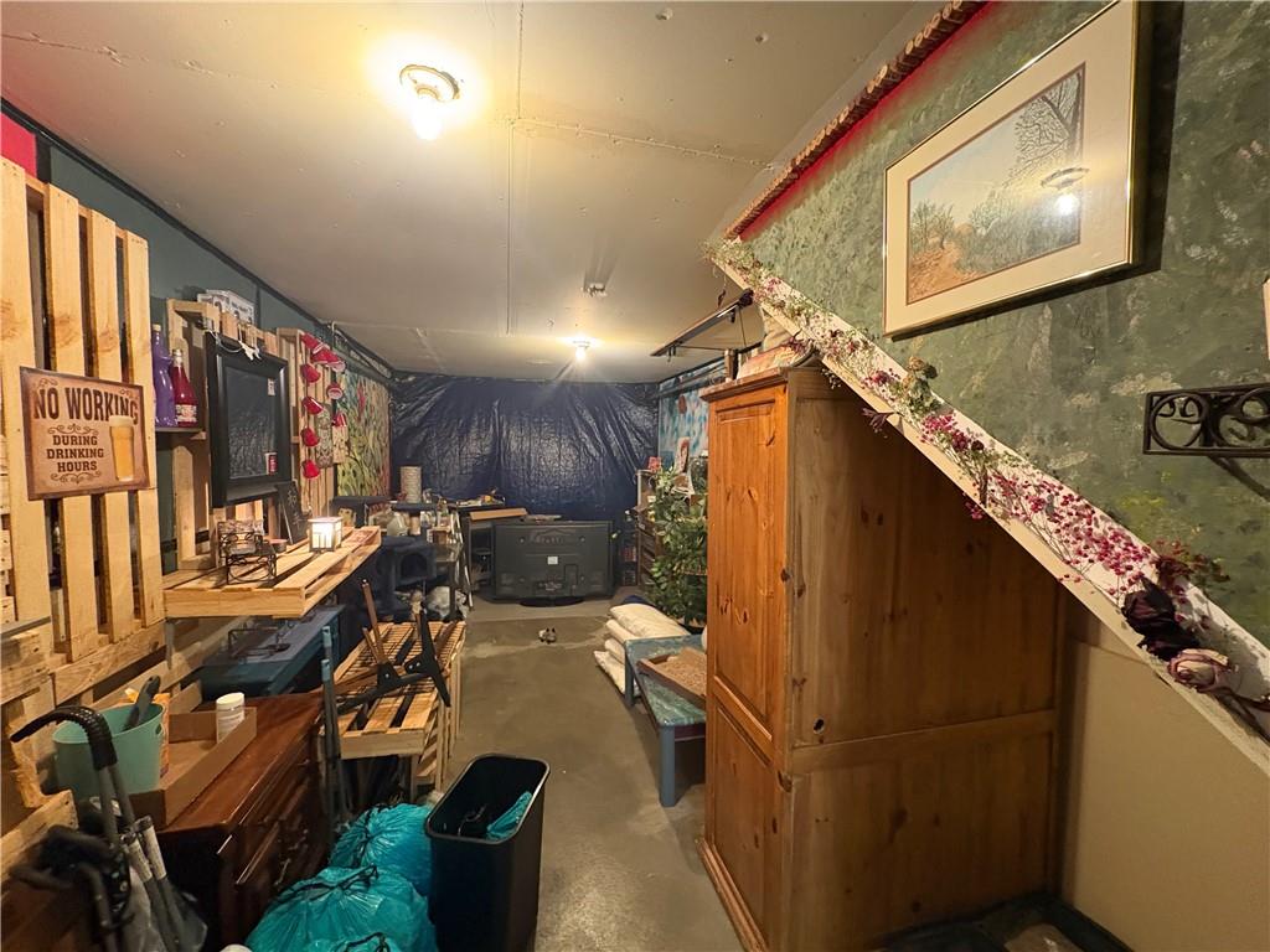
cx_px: 635
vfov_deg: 85.7
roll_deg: -0.4
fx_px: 514
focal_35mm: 14
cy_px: 476
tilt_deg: -2.7
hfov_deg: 102.1
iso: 800
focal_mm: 2.22
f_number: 2.2
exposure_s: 1/40
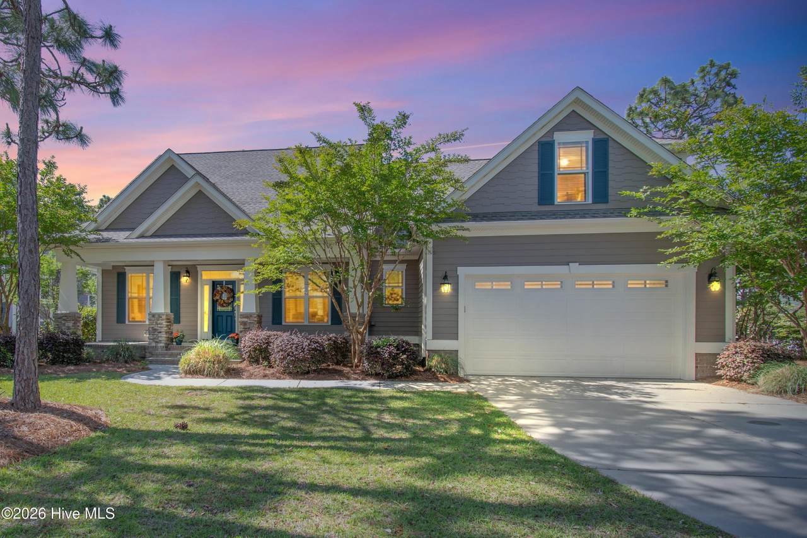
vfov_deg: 70.4
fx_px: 381
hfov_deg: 93.3
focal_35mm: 17
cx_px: 404
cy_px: 269
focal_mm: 11.5
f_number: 6.3
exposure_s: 1/160
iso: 100
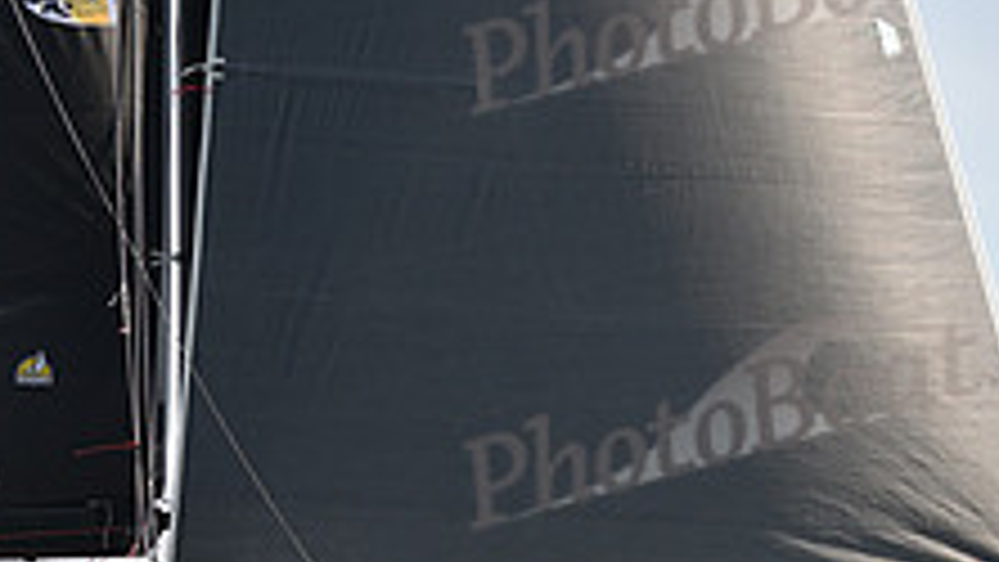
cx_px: 234
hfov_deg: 11.2
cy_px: 708
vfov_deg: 6.3
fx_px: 5087
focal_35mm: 192
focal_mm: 70
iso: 250
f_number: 2.8
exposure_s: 1/1250
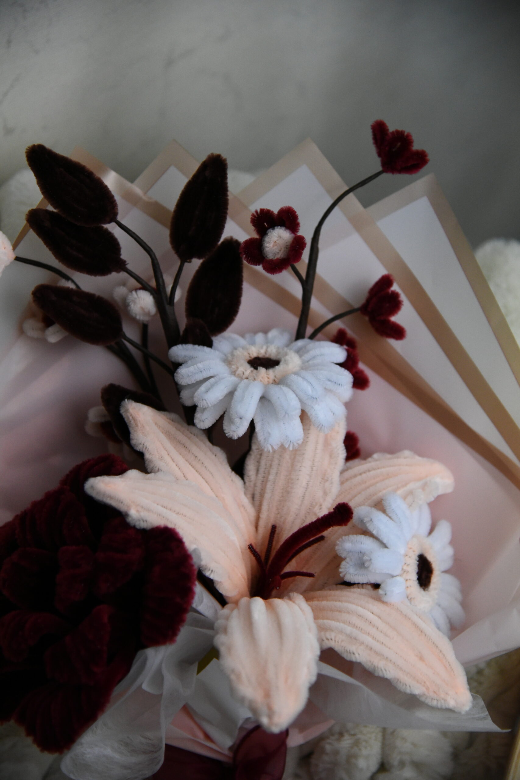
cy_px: 390
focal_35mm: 70
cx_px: 260
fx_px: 1516
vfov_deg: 28.8
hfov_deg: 19.5
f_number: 4
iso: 4000
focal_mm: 70
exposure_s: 1/4000
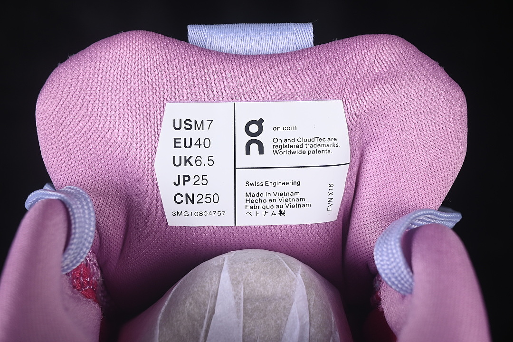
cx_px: 256
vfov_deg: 18.2
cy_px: 171
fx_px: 1069
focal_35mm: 75
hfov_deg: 27.0
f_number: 8
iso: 160
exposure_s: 1/80
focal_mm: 50
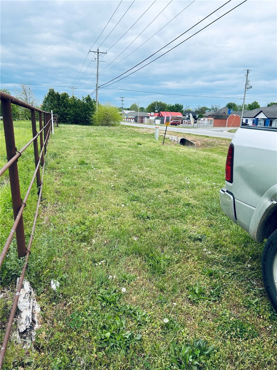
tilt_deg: -14.1
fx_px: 277
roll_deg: -1.6
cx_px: 138
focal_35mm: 26
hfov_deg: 53.1
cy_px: 185
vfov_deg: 67.3
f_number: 1.5
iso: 50
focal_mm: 5.7
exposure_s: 1/2045
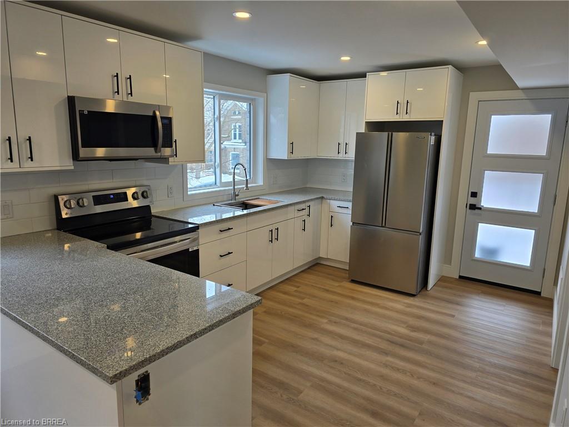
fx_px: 378
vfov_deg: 58.9
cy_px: 214
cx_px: 284
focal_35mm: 23
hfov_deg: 73.9
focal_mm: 6.3
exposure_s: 1/120
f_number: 1.7
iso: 32
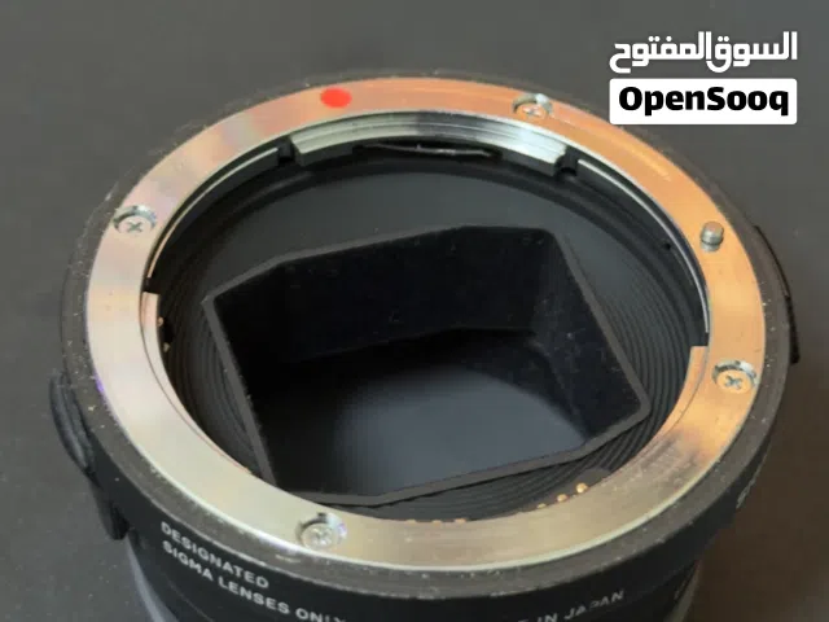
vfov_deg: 30.9
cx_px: 414
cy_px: 311
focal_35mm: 47
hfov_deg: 40.4
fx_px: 1126
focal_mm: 6.76
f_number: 1.78
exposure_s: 1/25
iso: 640
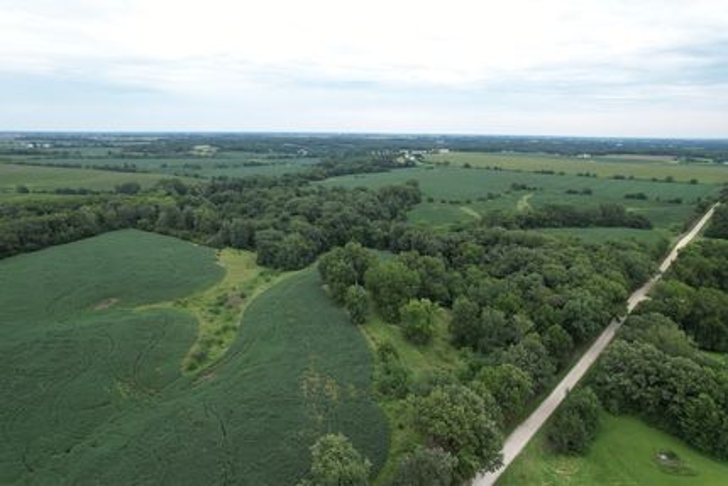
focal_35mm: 22
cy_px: 243
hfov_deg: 78.6
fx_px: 445
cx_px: 364
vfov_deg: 57.3
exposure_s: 1/640
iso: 100
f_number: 2.8
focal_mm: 8.38
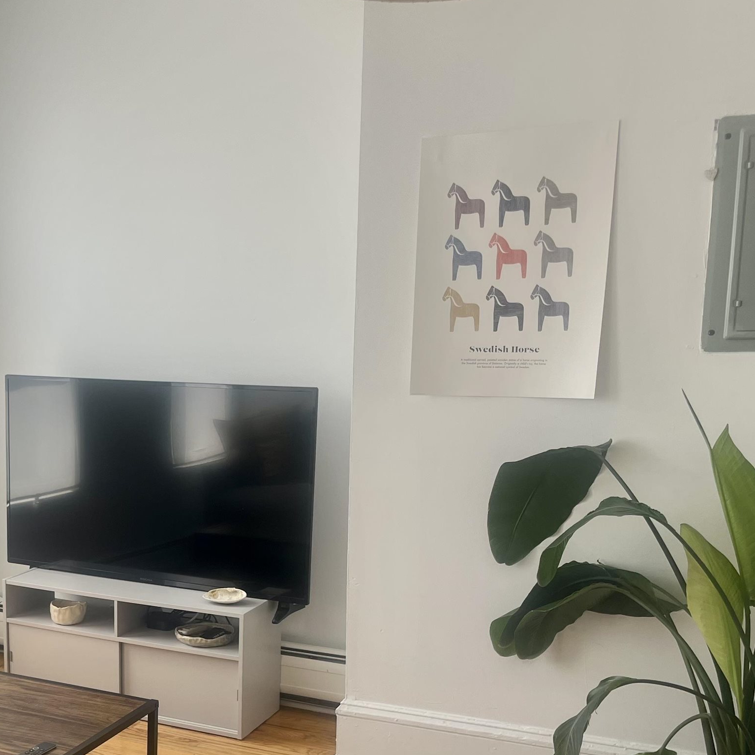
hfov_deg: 35.2
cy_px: 539
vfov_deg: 36.2
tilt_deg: -10.4
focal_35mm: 46
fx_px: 1135
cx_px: 113
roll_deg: +0.8
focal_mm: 5.1
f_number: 1.6
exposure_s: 1/170
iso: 40
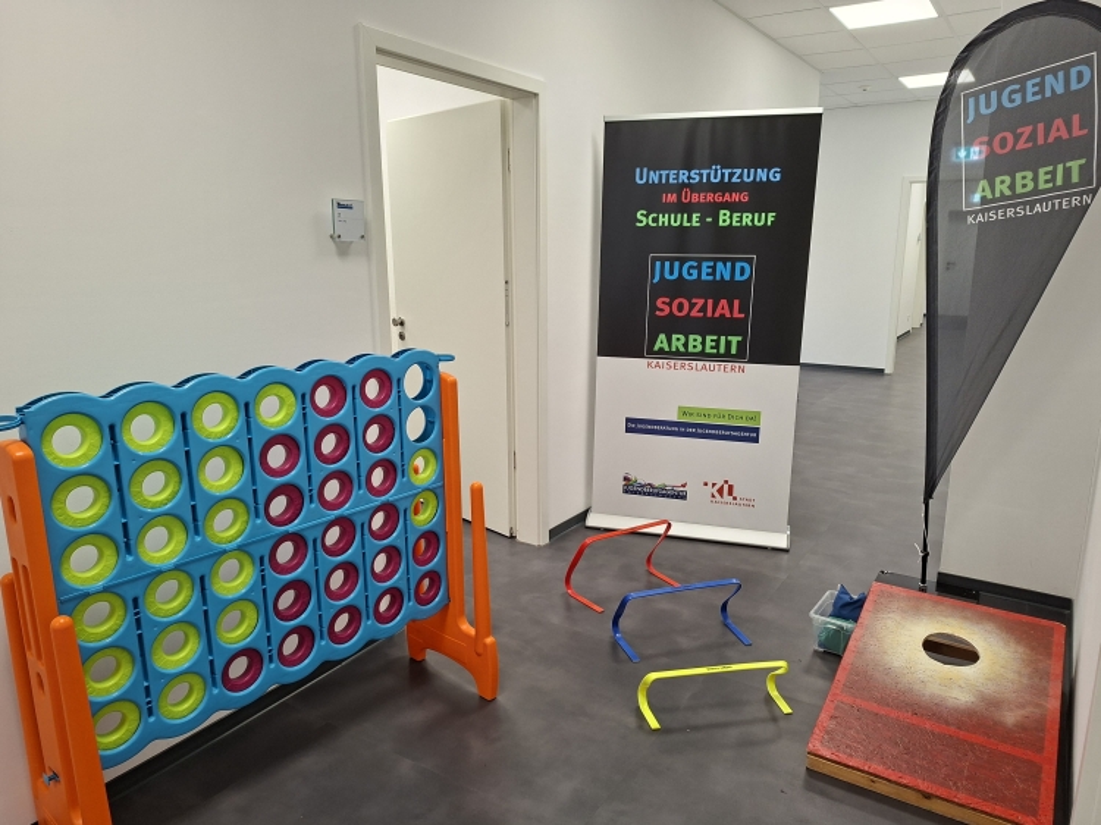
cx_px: 550
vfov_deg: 58.9
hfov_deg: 73.9
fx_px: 731
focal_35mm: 23
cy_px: 412
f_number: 1.8
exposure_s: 1/100
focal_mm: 5.54
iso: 160
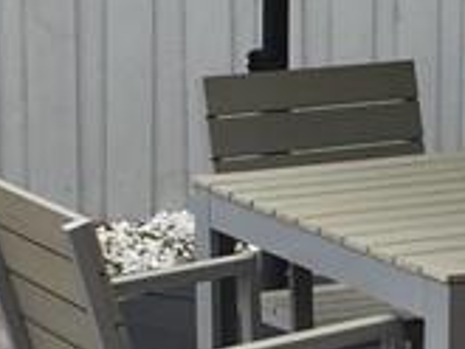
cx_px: 592
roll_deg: -1.1
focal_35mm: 180
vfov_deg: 8.3
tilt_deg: -13.6
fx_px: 2420
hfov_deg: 10.7
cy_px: 214
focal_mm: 4.15
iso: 32
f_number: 2.2
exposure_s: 1/638
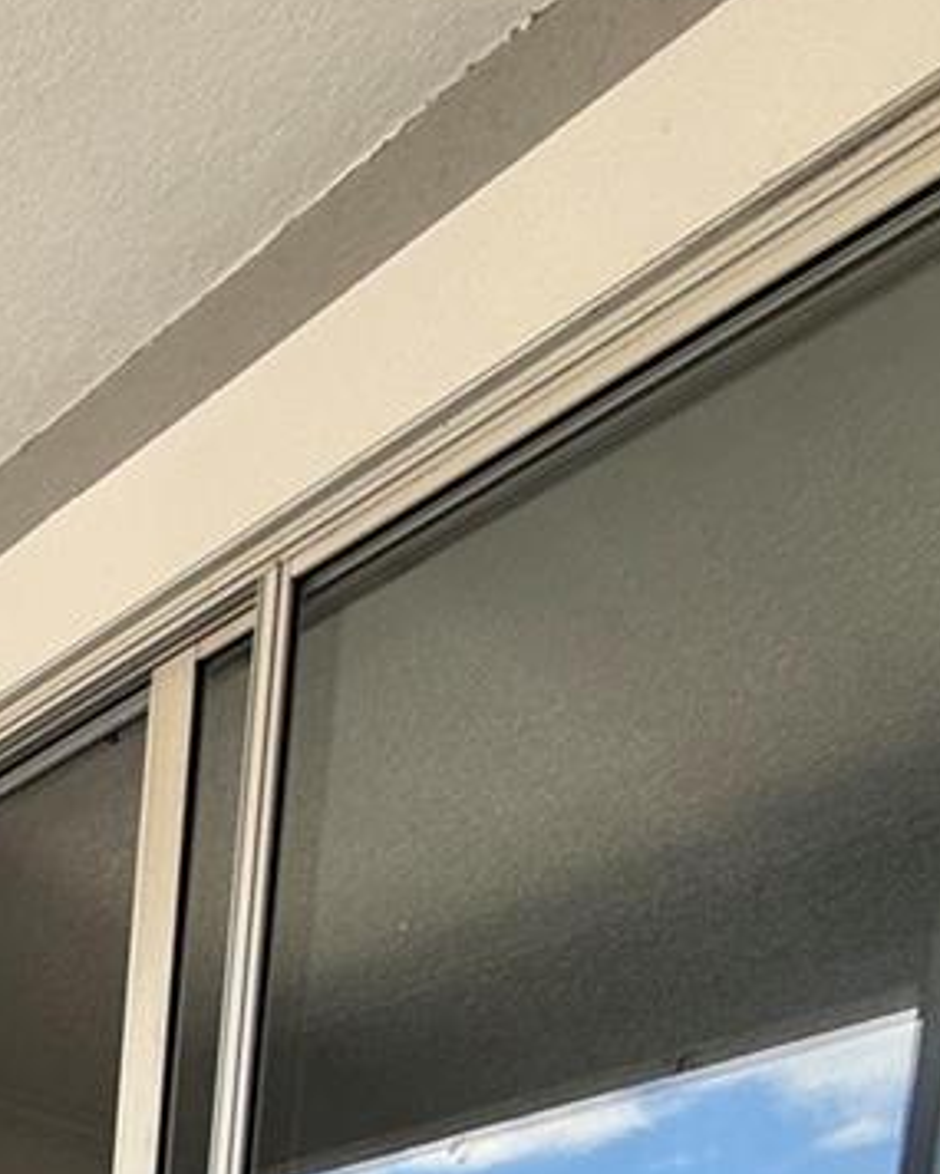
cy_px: 1876
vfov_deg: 25.8
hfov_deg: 24.9
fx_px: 1599
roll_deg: -2.5
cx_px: -478
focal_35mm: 46
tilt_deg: -5.9
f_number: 2.2
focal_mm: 2.22
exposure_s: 1/112
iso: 50
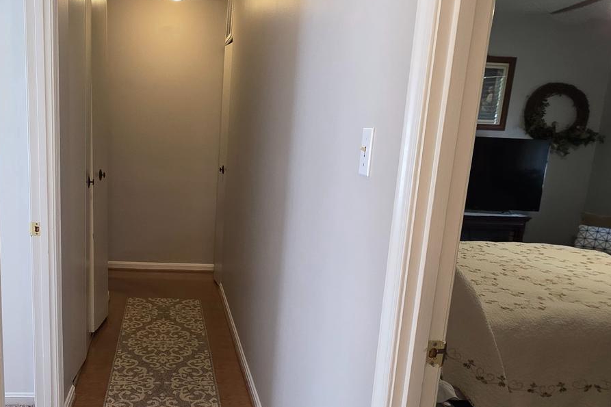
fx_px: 526
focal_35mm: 31
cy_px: 253
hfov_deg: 58.6
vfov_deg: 42.0
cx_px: 191
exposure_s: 1/120
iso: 250
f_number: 1.9
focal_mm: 2.2
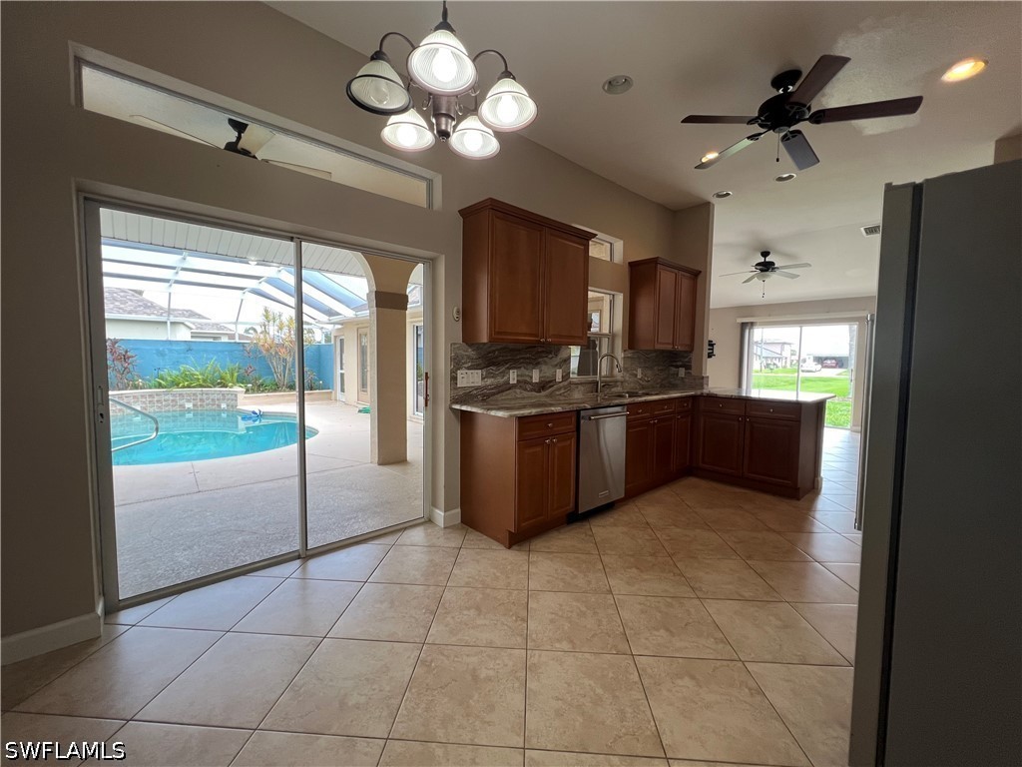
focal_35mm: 13
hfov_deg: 106.2
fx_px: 384
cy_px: 384
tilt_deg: -4.3
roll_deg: -0.8
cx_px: 511
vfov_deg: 89.9
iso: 125
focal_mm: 1.57
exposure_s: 1/120
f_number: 1.8
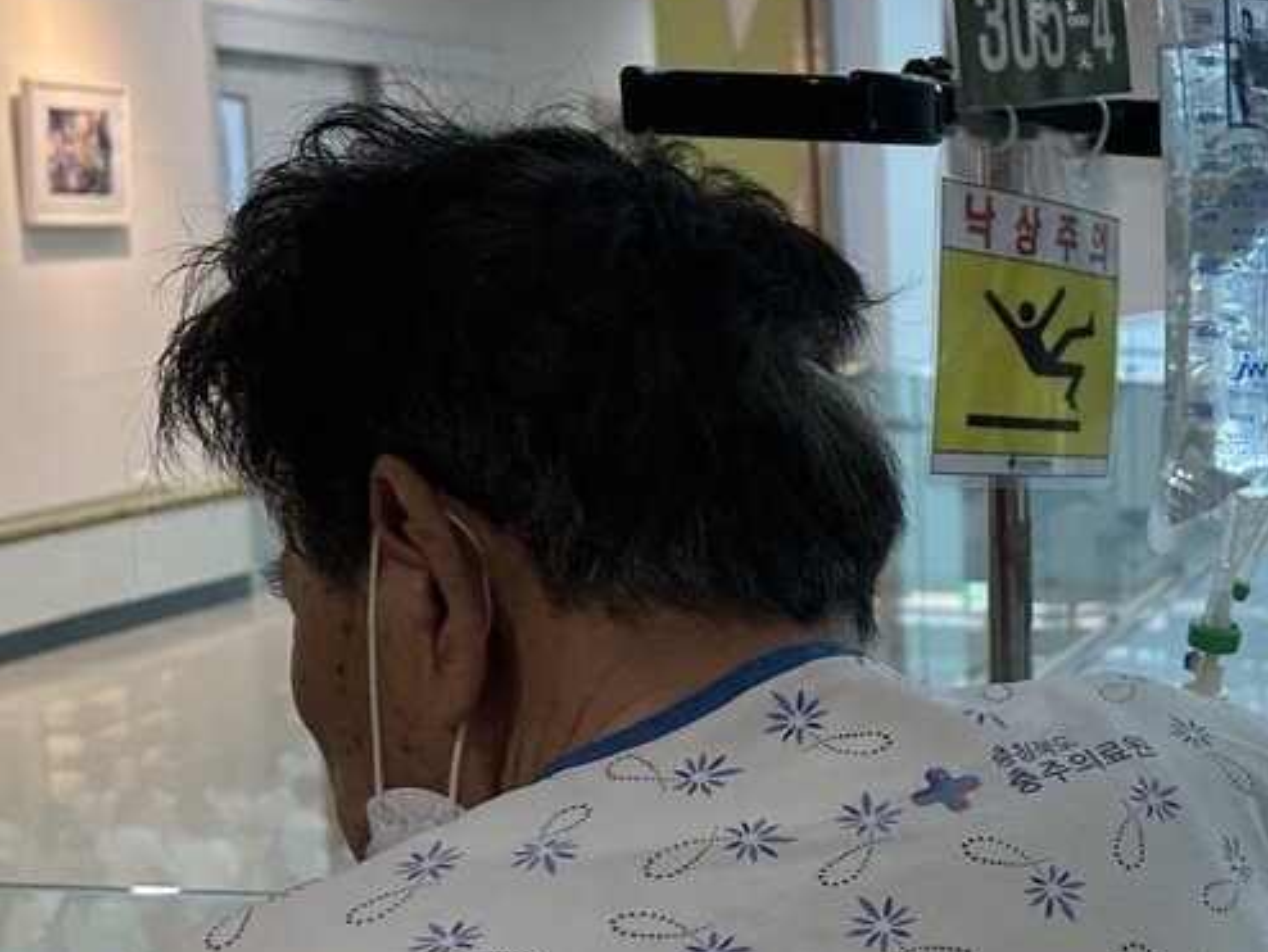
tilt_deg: -12.9
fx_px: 2492
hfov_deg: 25.9
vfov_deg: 21.5
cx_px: 1466
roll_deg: -0.5
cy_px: 693
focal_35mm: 68
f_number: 1.78
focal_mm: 6.86
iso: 125
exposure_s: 1/120
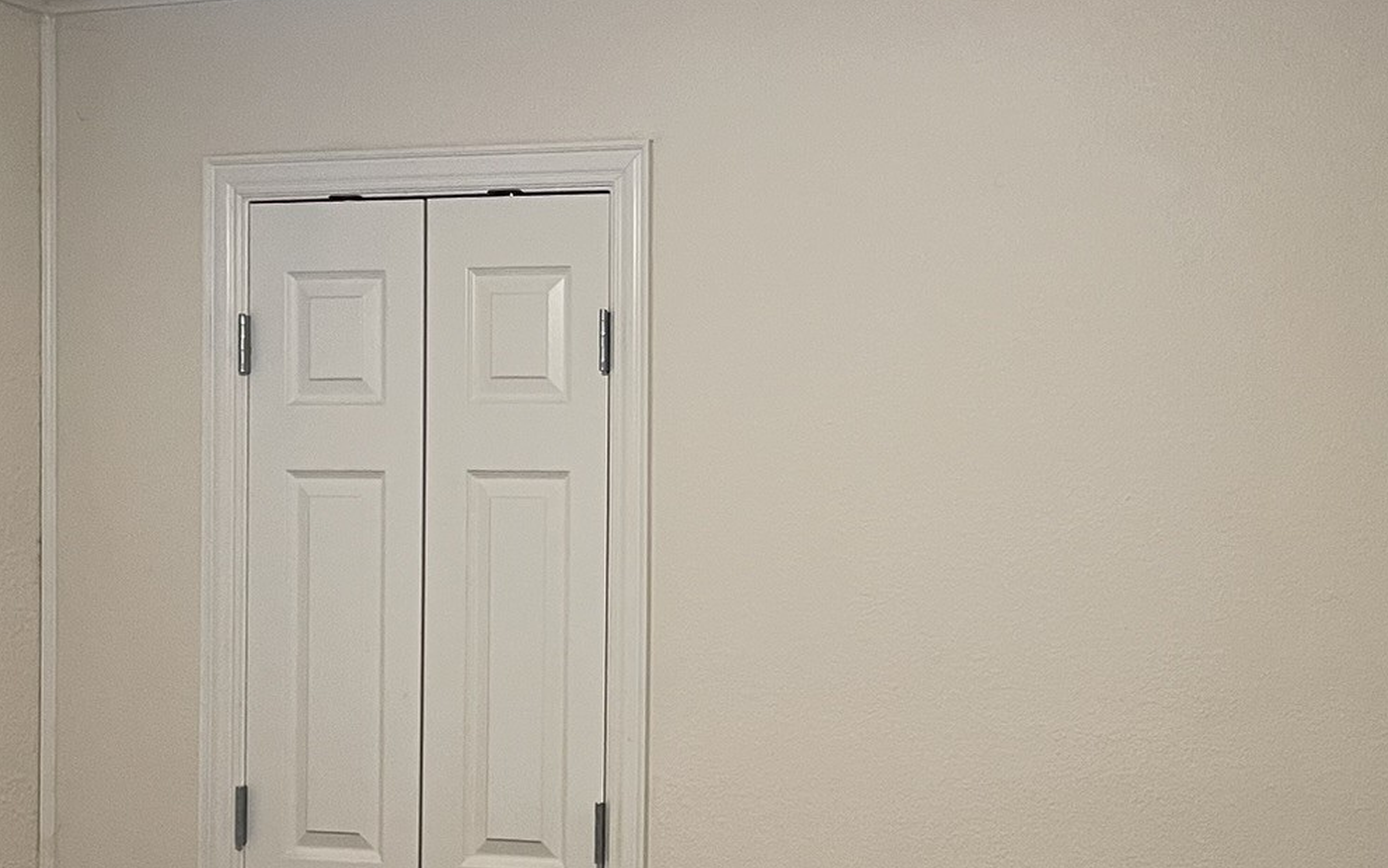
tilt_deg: -1.7
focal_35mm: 57
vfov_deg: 22.7
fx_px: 2156
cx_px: 866
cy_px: 531
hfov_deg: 35.5
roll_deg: -0.1
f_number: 1.6
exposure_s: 1/60
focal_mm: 4.2
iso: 400
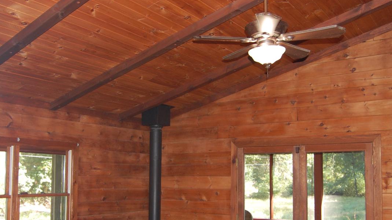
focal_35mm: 38
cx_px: 176
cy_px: 143
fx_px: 395
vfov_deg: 31.0
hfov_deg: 52.7
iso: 400
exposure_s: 1/60
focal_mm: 18
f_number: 3.5
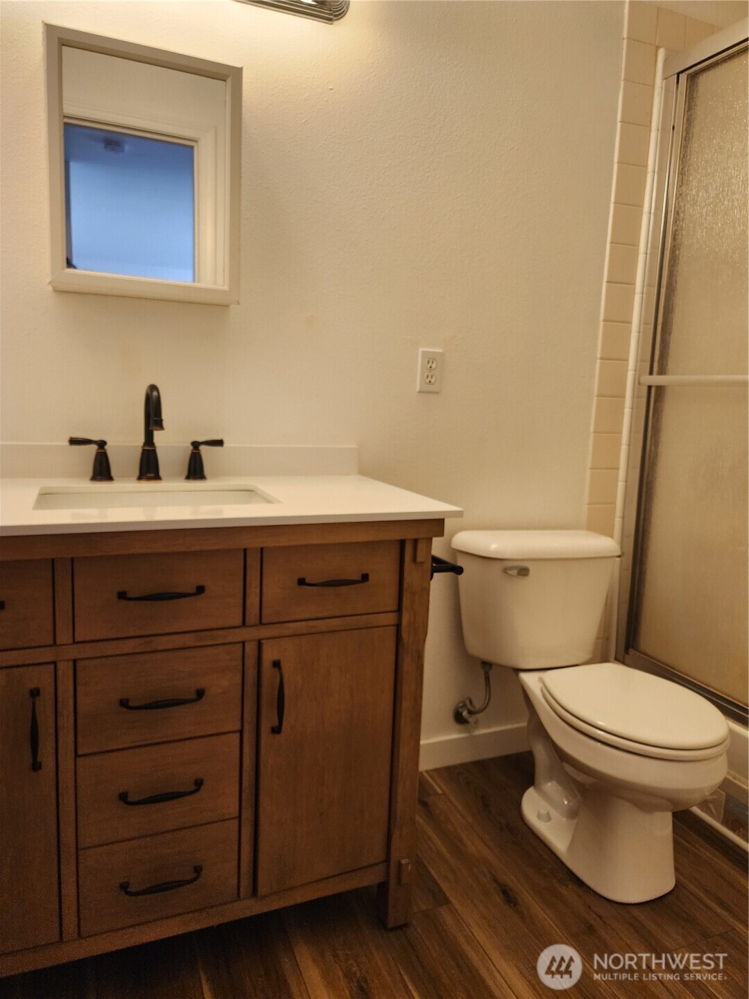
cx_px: 374
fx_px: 664
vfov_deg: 73.9
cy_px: 500
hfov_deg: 58.9
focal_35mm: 23
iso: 320
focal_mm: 6.4
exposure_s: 1/120
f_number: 1.8
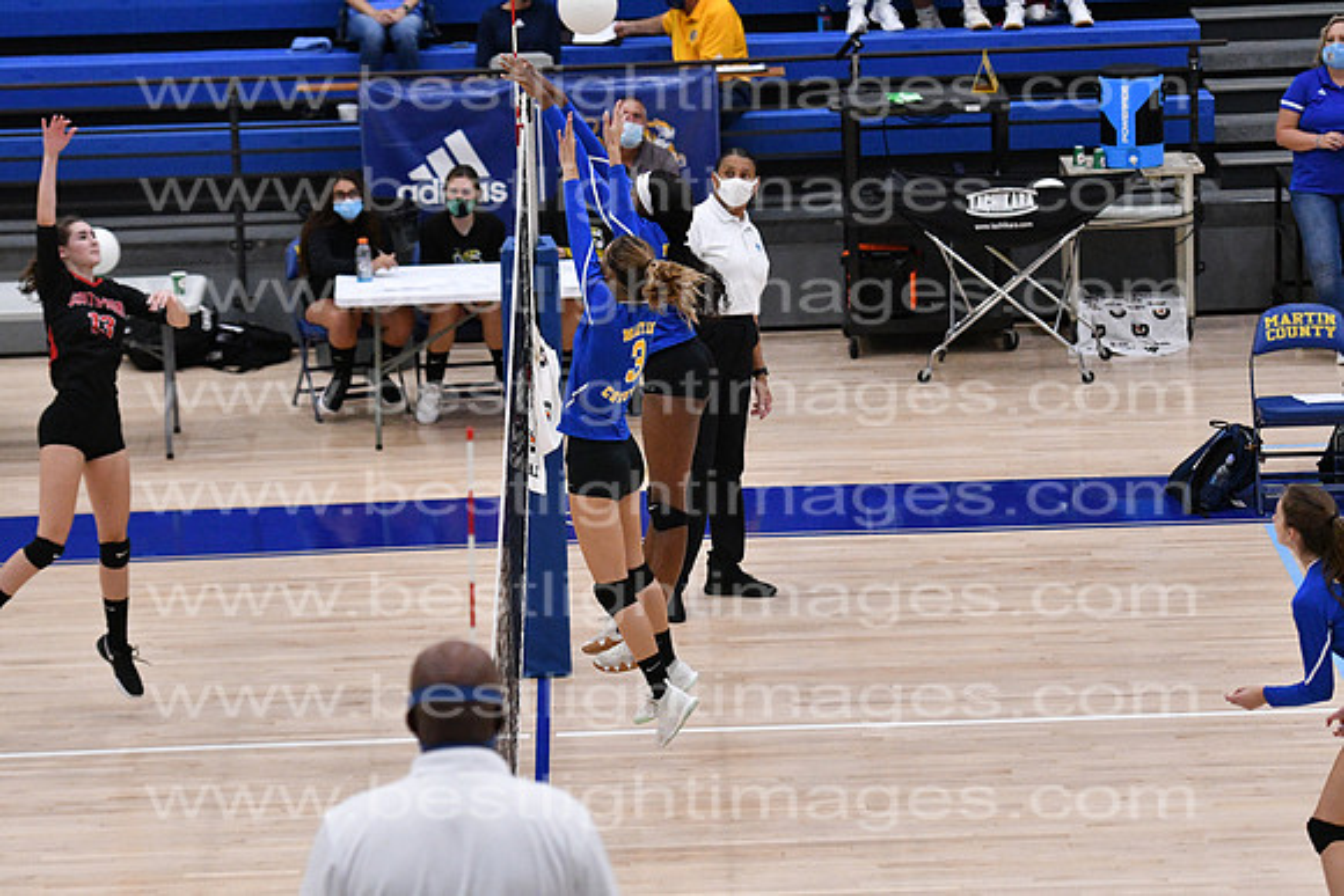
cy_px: 448
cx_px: 672
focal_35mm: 153
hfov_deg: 13.4
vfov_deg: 9.0
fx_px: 5713
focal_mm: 102
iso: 6400
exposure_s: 1/1250
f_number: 3.2
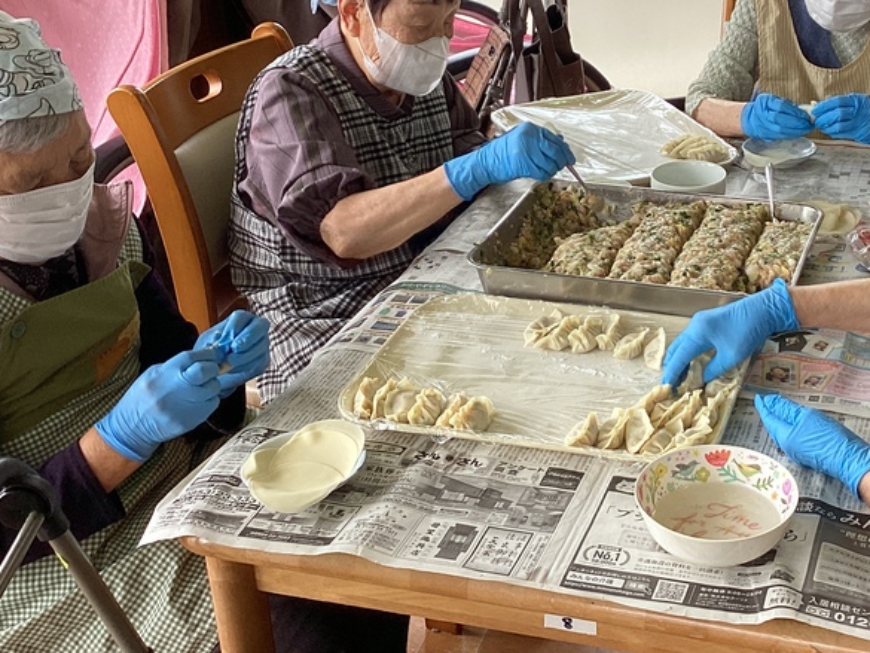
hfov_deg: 35.4
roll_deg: -0.3
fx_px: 1332
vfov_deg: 27.4
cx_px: 653
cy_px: 213
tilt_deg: -23.2
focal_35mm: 53
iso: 40
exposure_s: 1/120
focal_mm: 3.3
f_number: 2.4
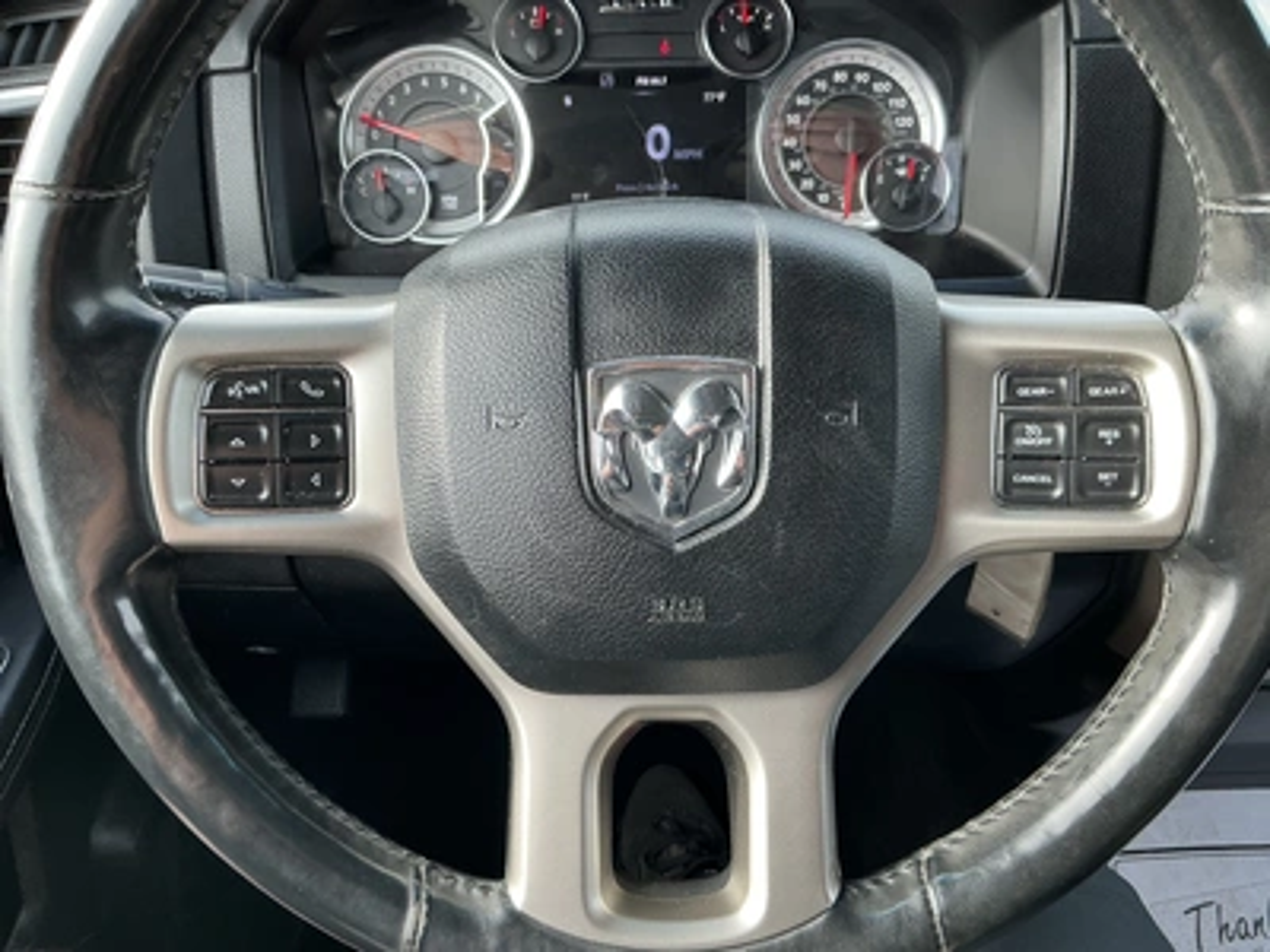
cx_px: 635
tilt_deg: -34.1
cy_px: 476
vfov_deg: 49.7
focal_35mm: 28
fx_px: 1027
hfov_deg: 63.4
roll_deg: +2.7
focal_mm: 3
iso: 50
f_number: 1.8
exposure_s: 1/122
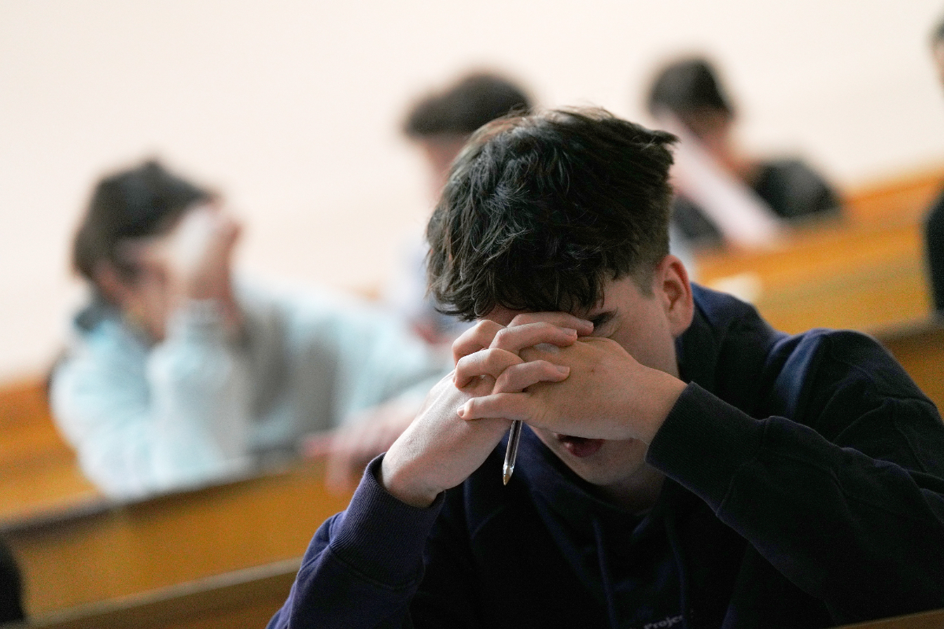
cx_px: 472
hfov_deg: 12.6
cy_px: 314
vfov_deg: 8.4
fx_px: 4274
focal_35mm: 163
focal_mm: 163
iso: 1250
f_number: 3.2
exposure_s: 1/500
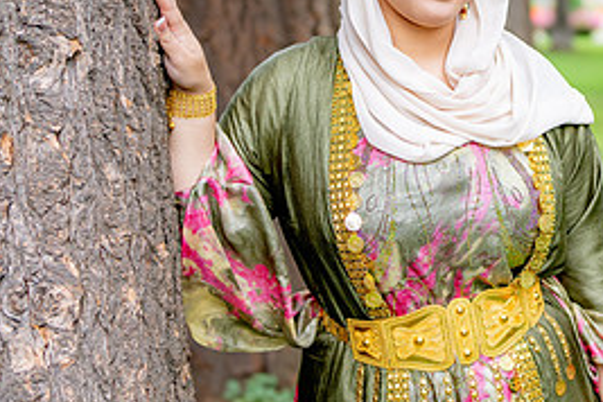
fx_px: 1273
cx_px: 495
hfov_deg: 26.1
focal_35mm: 76
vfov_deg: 17.9
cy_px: 177
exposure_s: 1/1000
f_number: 2
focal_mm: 35
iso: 200
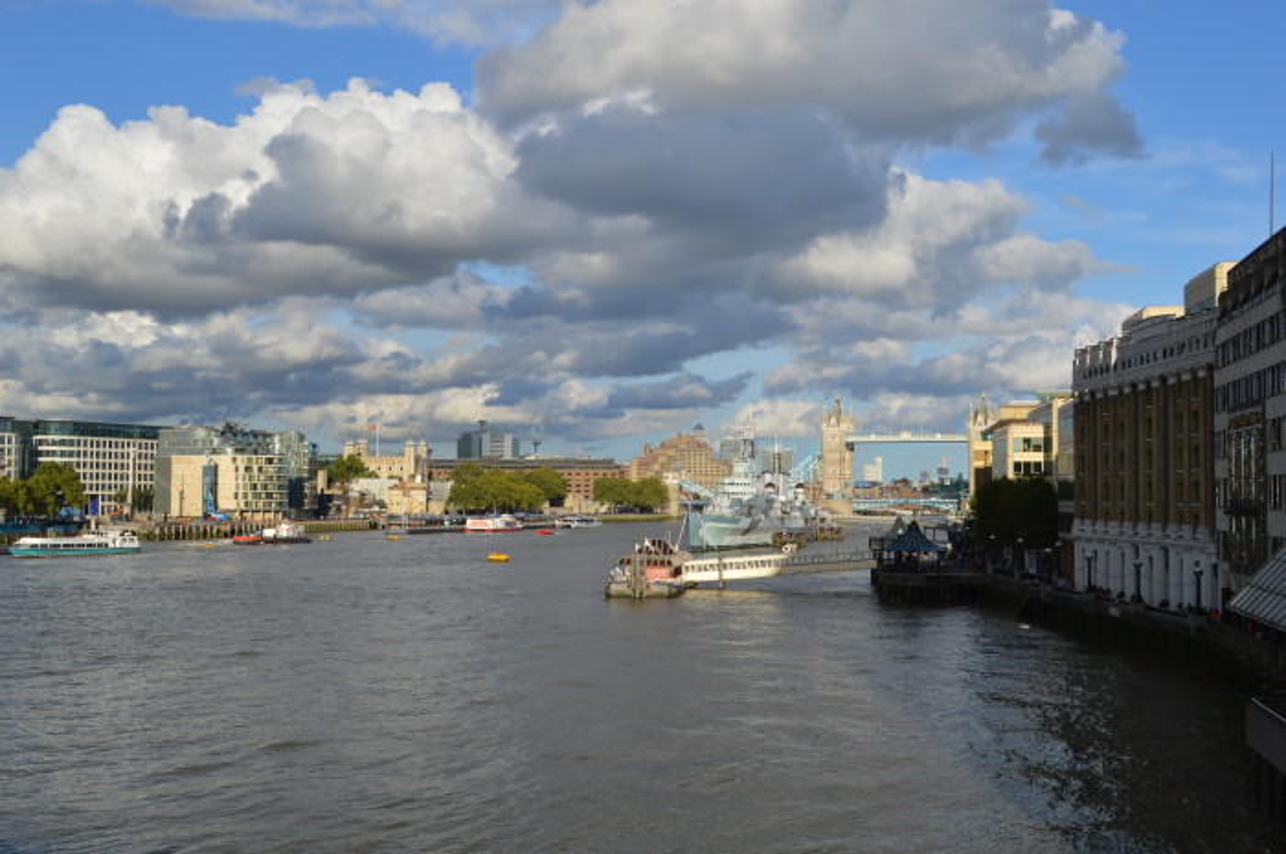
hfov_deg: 46.4
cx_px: 643
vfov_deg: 31.8
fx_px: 1499
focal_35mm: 42
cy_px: 427
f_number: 8
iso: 100
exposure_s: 1/250
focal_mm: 28
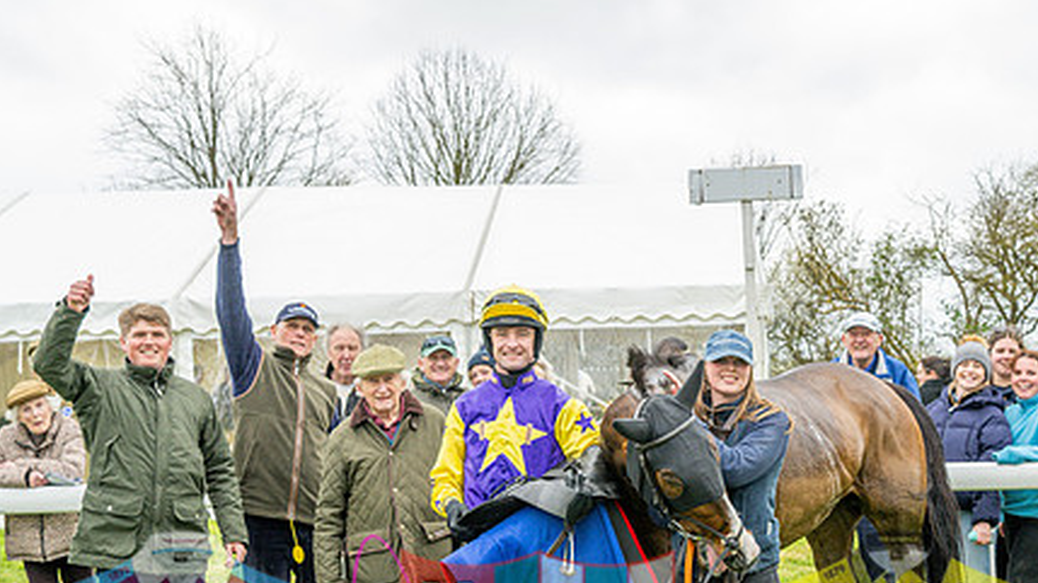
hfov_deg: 31.7
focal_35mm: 66
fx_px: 1816
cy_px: 479
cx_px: 679
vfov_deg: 18.1
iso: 800
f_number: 5
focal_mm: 40
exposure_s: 1/400
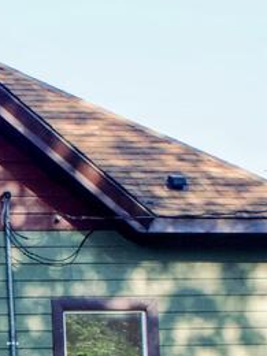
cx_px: -162
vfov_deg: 14.3
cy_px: 437
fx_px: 1368
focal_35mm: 133
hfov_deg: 10.7
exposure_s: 1/2500
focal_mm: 16
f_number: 3.2
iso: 800
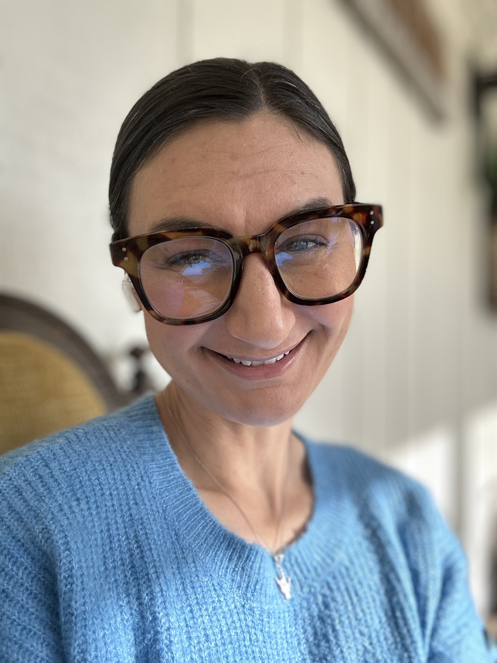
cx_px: 248
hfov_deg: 46.8
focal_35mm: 30
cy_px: 332
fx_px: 574
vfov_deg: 60.0
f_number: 1.9
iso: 40
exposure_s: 1/121
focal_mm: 2.69
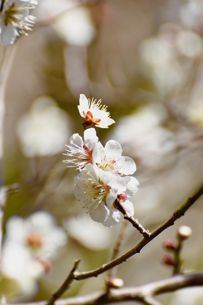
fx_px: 2537
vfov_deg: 6.9
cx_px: 102
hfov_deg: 4.6
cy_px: 152
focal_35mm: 300
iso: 250
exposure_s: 1/320
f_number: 8
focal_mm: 300
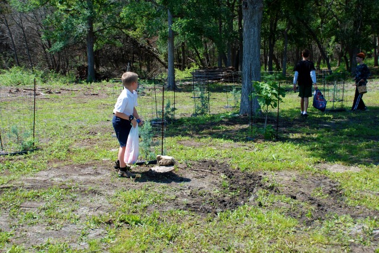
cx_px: 190
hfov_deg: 41.1
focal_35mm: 48
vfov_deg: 28.1
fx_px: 506
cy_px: 126
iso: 100
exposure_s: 1/160
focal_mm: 32
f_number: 6.3
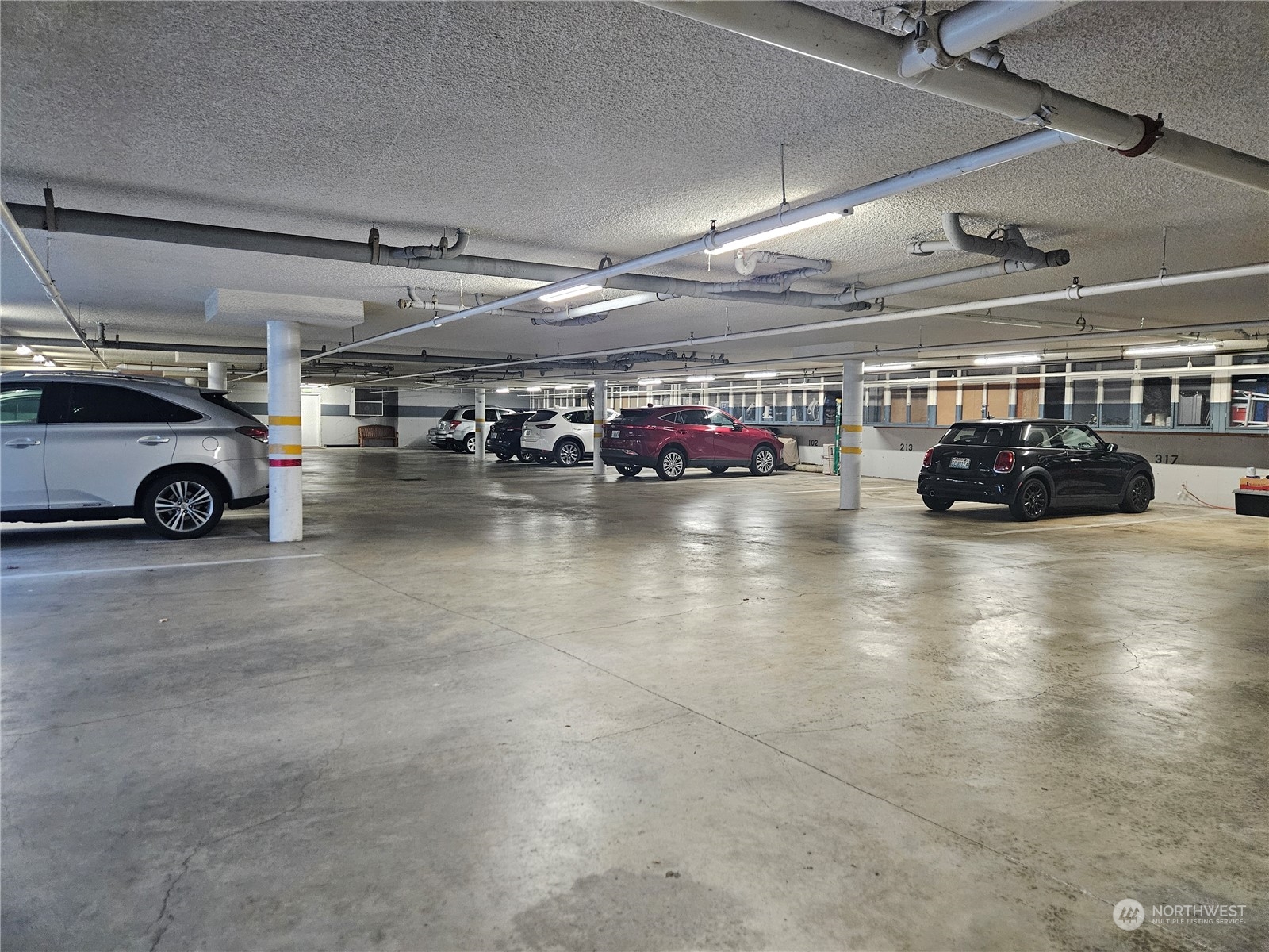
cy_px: 476
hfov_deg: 73.9
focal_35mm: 23
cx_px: 634
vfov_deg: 58.9
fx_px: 843
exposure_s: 1/120
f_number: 1.8
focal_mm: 5.4
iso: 1000
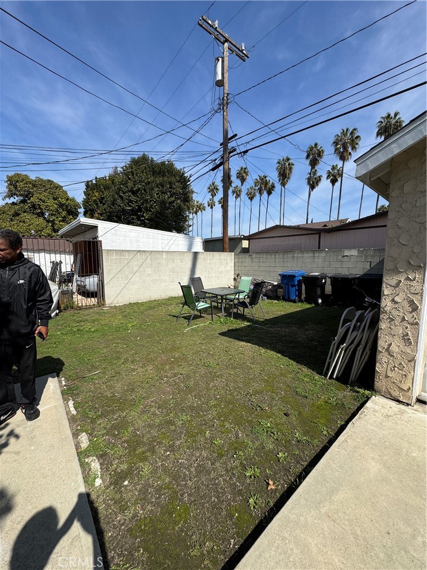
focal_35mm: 14
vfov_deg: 102.1
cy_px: 285
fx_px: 230
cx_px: 214
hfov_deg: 85.7
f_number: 2.2
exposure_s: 1/2208
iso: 50
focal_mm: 2.22
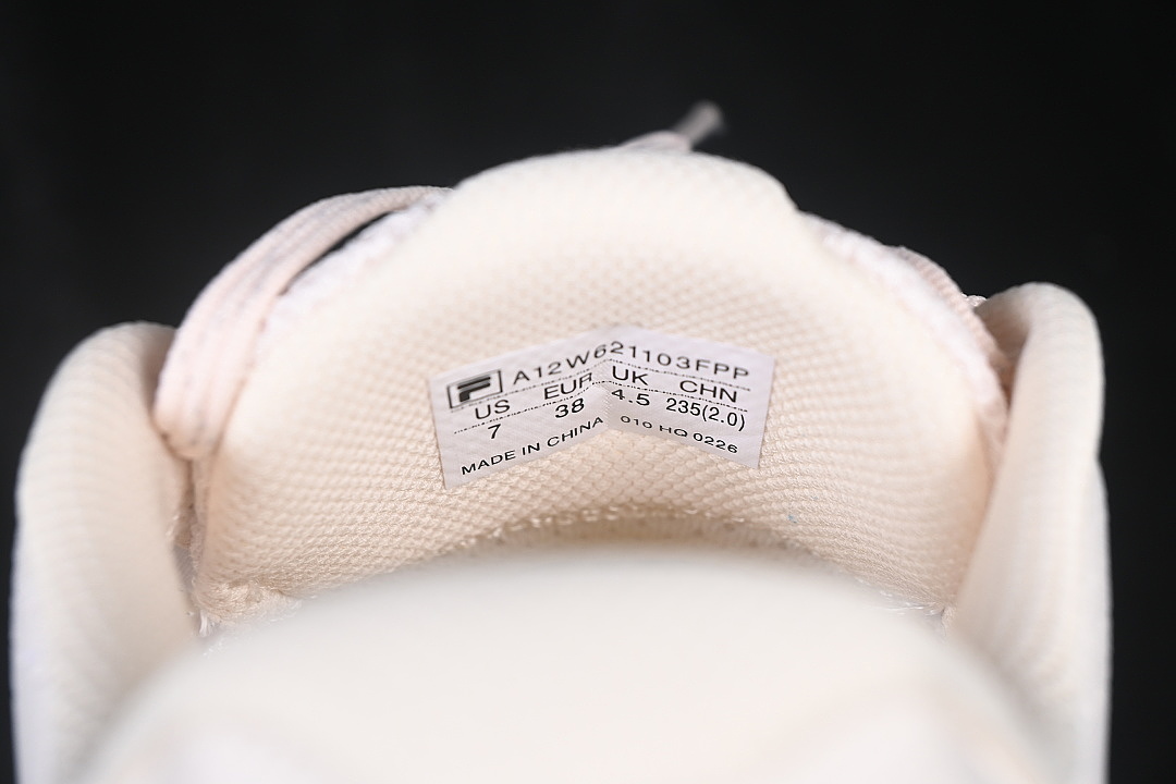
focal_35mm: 75
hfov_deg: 27.0
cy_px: 392
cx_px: 588
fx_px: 2450
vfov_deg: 18.2
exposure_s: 1/80
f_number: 7.1
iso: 160
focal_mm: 50
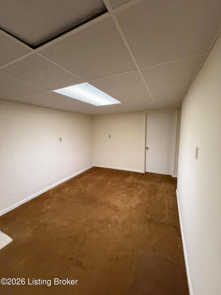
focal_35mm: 14
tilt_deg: -8.8
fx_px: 119
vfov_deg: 102.1
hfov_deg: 85.7
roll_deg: -0.7
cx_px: 110
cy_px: 148
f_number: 2.2
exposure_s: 1/60
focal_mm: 2.22
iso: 640
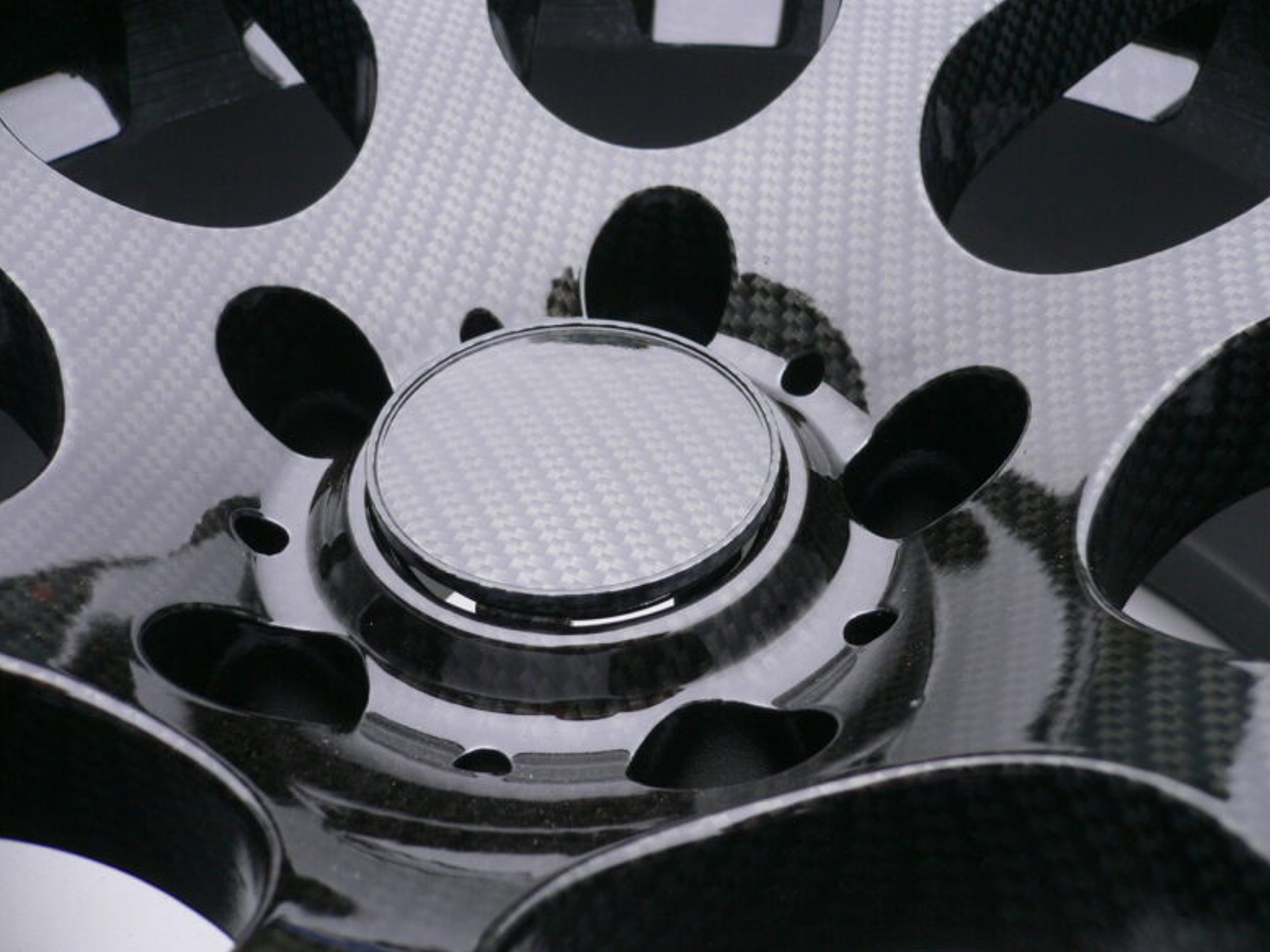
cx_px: 650
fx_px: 1320
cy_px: 465
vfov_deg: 39.6
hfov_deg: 51.4
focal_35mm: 36
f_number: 2.8
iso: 100
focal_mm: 5.8
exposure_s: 1/50
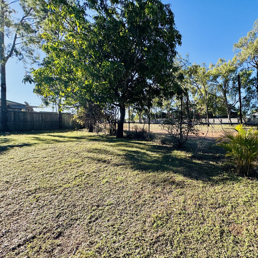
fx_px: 143
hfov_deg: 80.8
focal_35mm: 17
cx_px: 174
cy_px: 130
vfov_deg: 84.0
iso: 40
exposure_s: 1/403
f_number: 2.2
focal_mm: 2.22
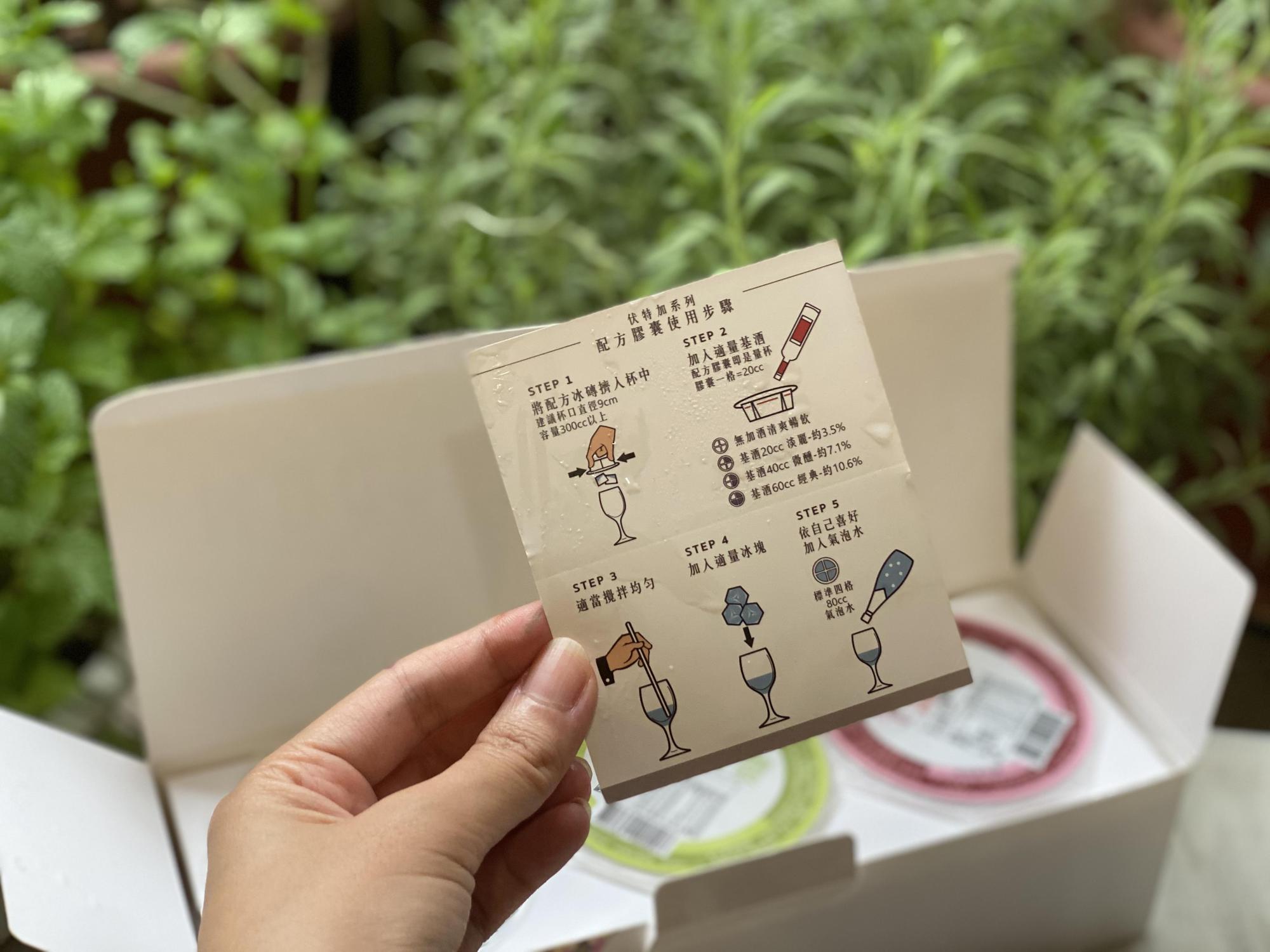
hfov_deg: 36.8
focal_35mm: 52
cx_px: 635
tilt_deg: -36.4
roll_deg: -4.2
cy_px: 476
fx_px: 1908
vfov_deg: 28.0
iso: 125
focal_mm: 6
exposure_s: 1/40
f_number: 2
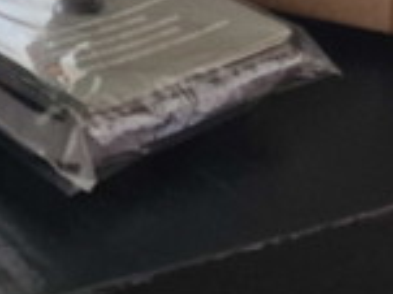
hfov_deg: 15.7
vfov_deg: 11.1
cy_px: -281
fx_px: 1384
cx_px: -34
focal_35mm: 122
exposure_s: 1/100
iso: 400
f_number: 1.8
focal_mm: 6.4
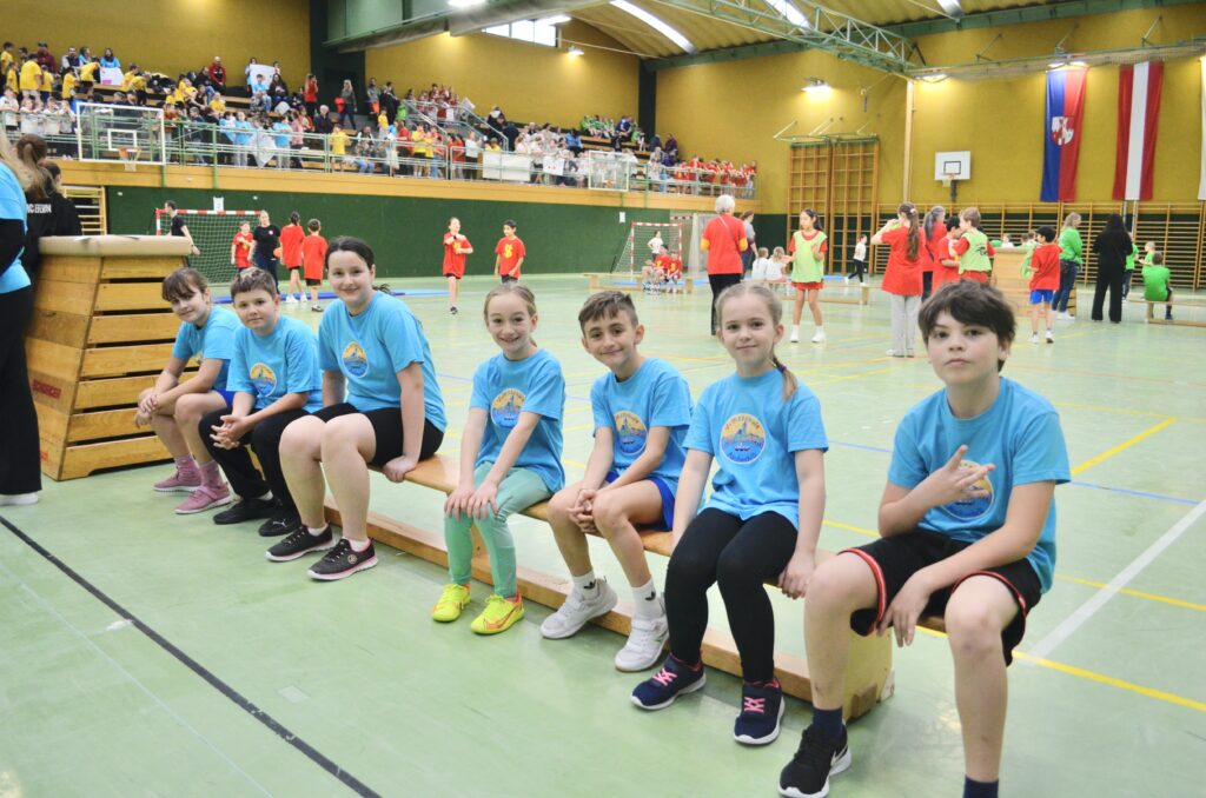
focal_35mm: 27
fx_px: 903
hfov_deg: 67.5
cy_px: 399
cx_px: 603
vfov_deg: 47.7
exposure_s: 1/400
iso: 1600
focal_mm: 18
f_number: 3.5
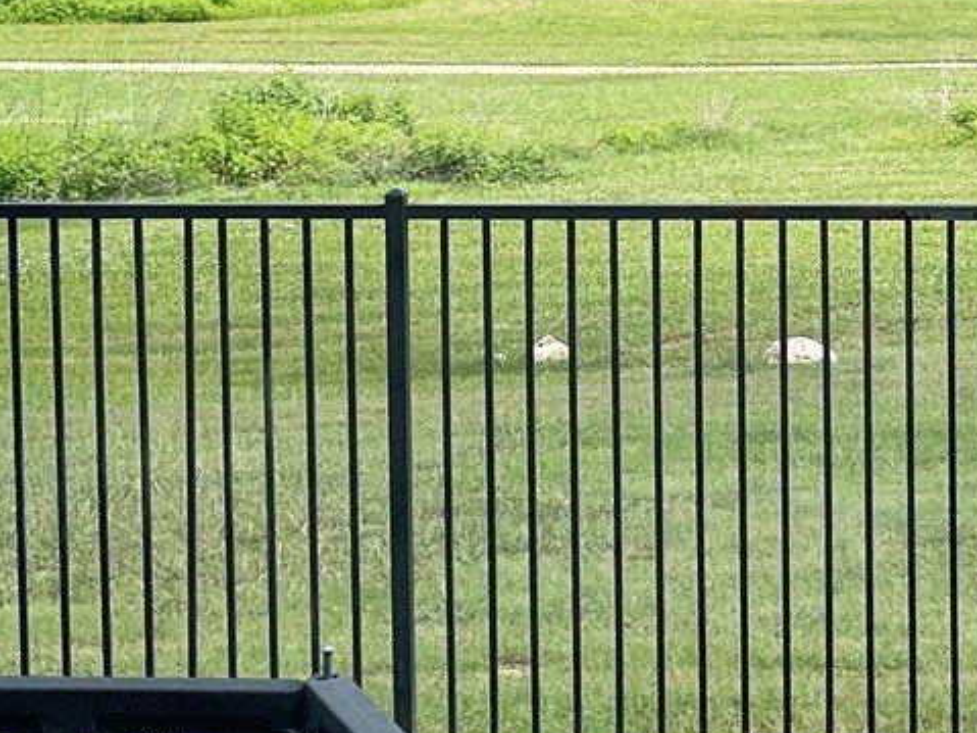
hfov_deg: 17.8
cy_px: -25
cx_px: 1038
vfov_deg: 13.6
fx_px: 3019
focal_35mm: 107
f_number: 1.6
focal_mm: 5.1
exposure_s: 1/2717
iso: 32
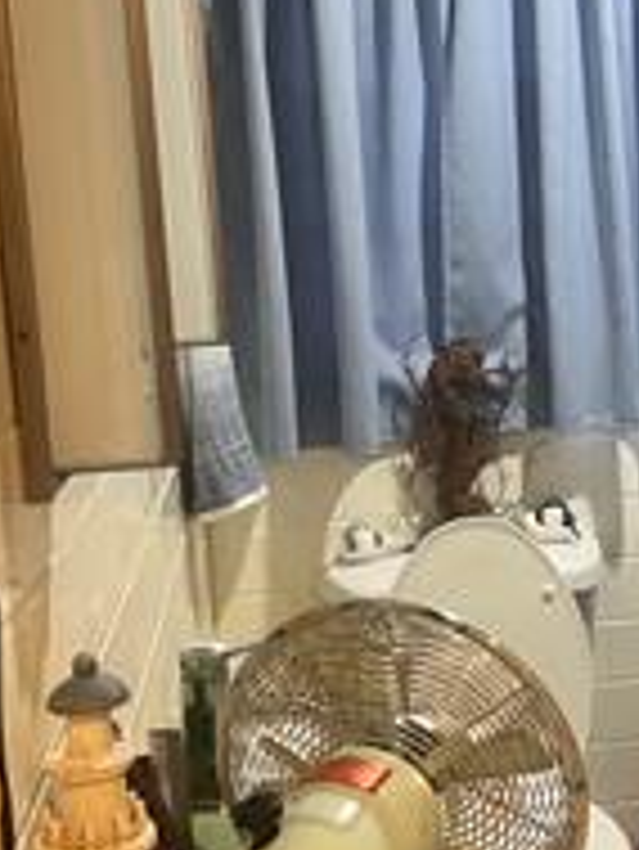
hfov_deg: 21.7
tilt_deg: -7.2
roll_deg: +2.7
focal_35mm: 66
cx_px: 594
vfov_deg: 29.3
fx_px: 1623
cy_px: 369
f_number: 1.5
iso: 160
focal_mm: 5.7
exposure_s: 1/60
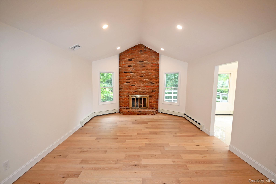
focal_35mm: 15
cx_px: 138
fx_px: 115
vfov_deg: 77.3
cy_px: 92
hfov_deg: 100.4
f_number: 4
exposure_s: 1/60
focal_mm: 10
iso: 250
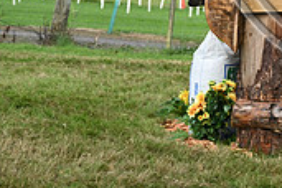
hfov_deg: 9.6
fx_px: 1645
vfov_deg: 6.4
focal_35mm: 210
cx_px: 361
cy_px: -111
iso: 450
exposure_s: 1/1250
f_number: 4.5
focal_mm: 62
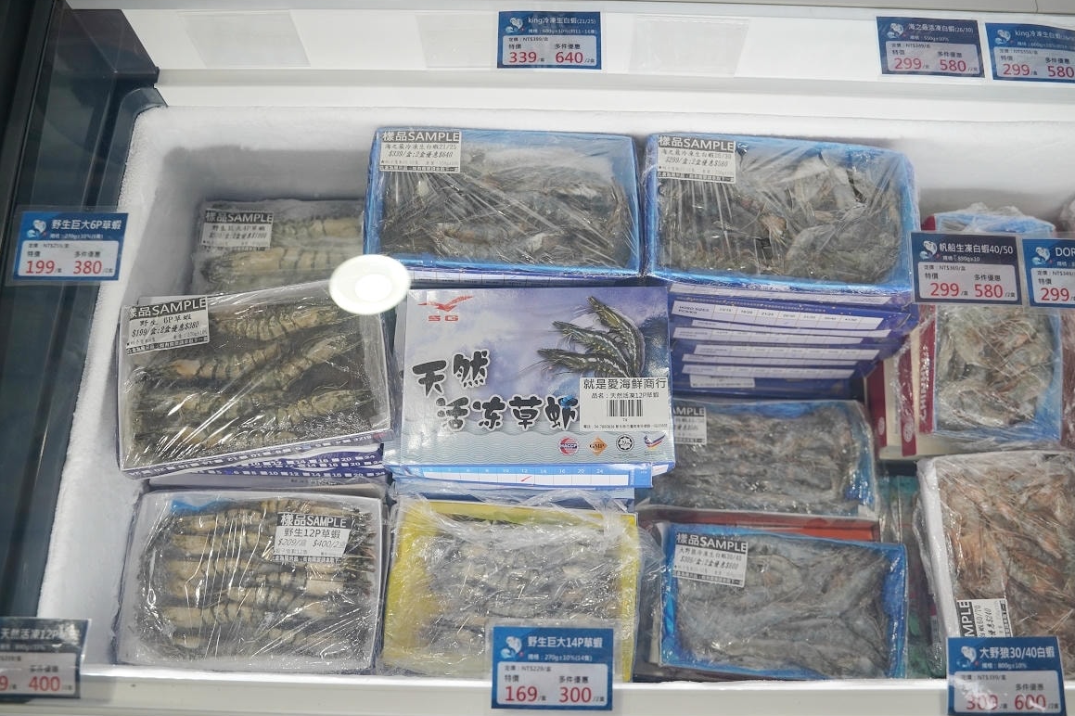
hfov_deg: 63.7
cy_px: 364
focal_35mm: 29
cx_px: 556
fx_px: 866
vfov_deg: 44.9
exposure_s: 1/160
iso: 800
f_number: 4
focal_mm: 28
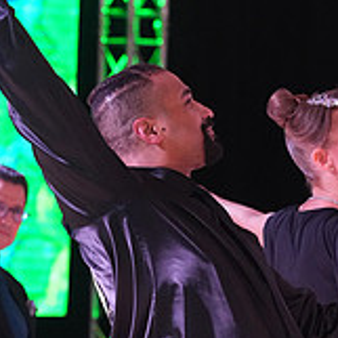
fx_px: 4065
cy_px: 472
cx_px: 219
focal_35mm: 368
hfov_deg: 4.8
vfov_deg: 4.7
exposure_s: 1/250
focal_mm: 120
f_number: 5
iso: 3200
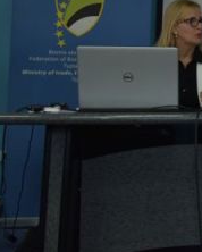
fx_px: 637
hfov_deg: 15.9
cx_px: 339
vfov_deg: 21.8
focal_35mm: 85
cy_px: 18
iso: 400
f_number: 3.8
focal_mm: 21
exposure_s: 1/60
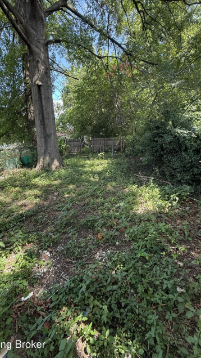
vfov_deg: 99.3
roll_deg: +2.2
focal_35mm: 16
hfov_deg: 66.8
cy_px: 174
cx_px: 87
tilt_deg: -10.8
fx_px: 152
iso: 64
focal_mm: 2.22
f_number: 2.2
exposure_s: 1/99
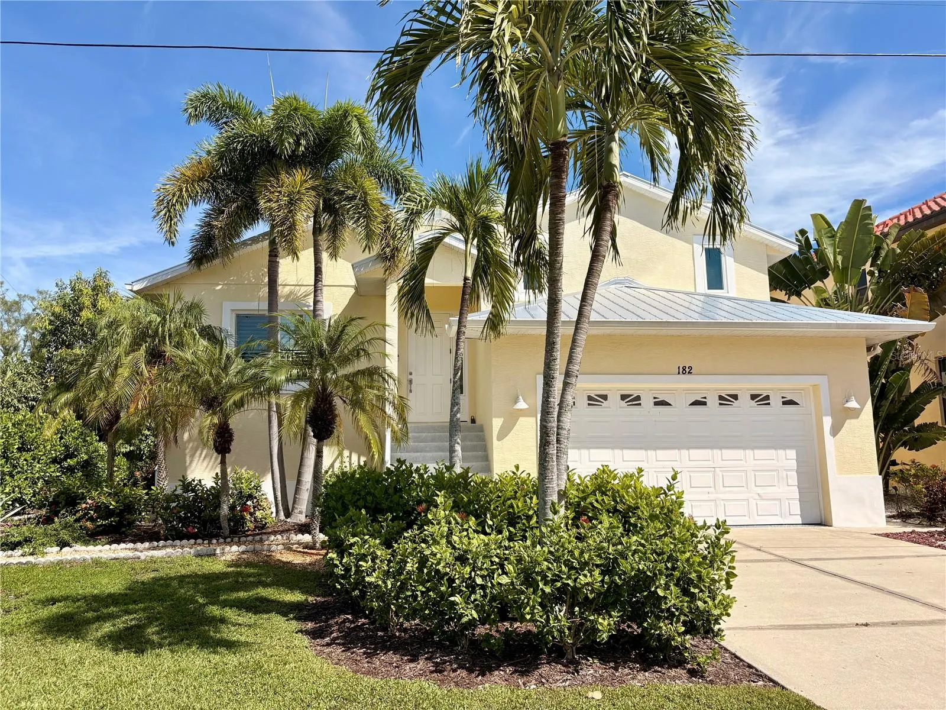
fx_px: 711
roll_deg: +1.3
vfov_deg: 53.1
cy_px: 355
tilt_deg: +8.4
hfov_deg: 67.3
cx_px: 473
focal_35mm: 26
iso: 50
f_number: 1.6
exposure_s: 1/3831
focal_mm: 5.96
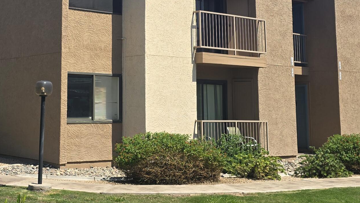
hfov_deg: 34.3
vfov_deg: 19.7
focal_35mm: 60
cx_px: 102
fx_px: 573
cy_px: 26
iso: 12
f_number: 1.7
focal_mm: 6.3
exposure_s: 1/825
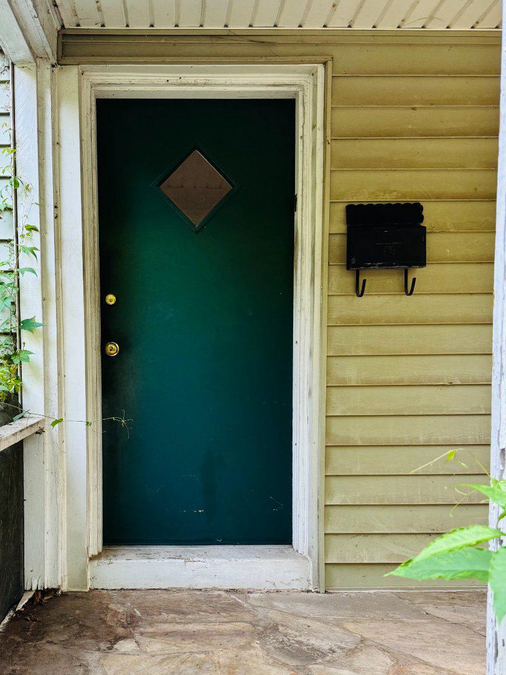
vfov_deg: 53.6
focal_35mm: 34
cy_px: 405
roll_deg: +0.6
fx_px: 663
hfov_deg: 41.3
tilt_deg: -2.4
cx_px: 173
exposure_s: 1/109
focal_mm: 6.76
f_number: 1.78
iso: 200
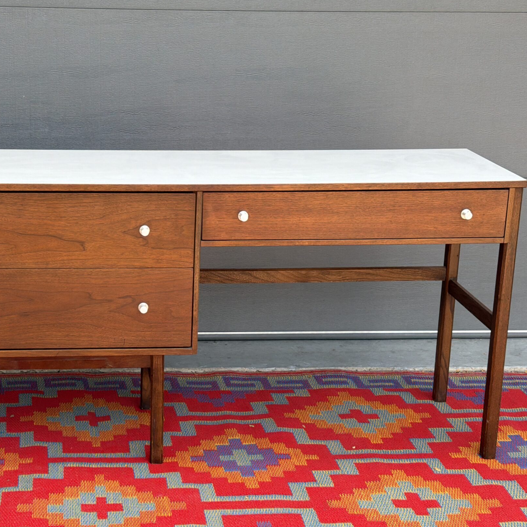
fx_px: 1154
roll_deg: +0.4
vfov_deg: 25.7
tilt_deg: -14.1
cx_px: 163
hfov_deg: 25.5
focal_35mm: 67
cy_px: 289
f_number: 1.78
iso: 80
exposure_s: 1/553
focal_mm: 6.76
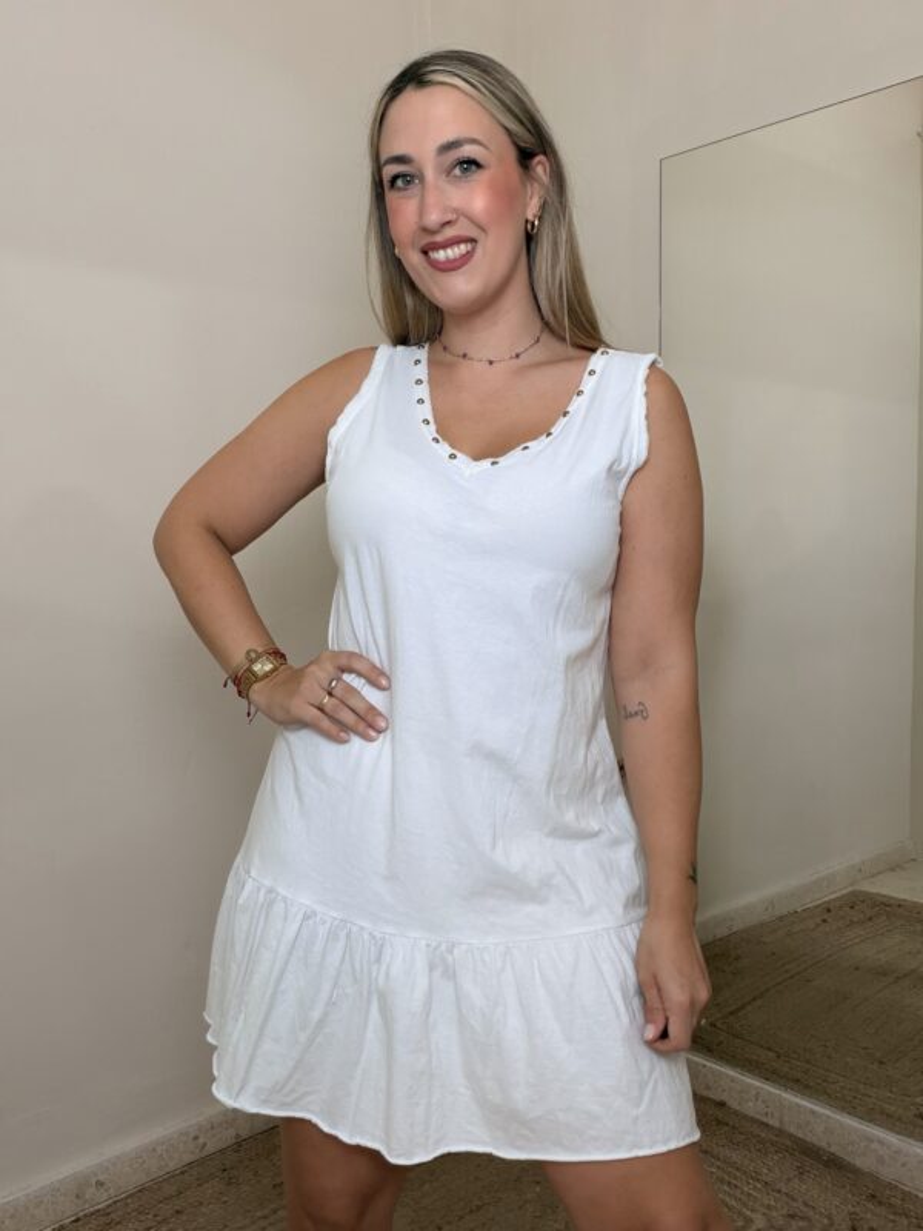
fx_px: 1067
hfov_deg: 46.8
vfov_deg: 60.0
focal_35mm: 30
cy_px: 616
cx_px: 462
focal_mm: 2.71
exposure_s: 1/50
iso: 64
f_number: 1.9
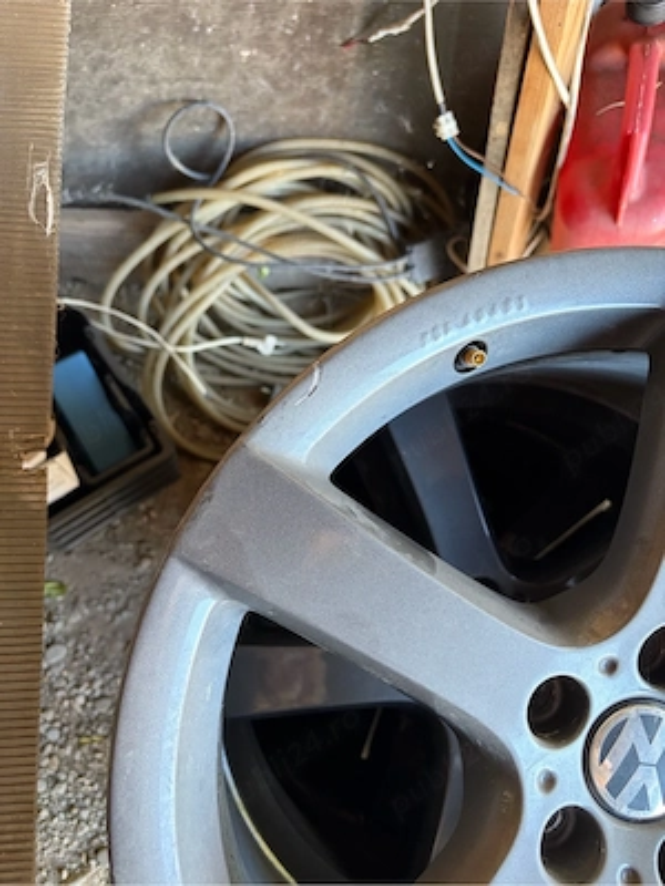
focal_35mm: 26
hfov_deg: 53.1
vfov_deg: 67.3
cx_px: 332
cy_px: 443
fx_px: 666
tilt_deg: -81.8
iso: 160
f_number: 1.6
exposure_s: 1/60
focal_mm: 5.96
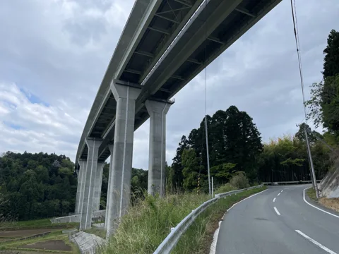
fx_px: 255
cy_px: 127
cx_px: 170
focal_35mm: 26
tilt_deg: +22.0
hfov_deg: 67.3
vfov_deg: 53.1
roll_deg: +1.3
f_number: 1.6
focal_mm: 4.2
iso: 32
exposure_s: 1/2882
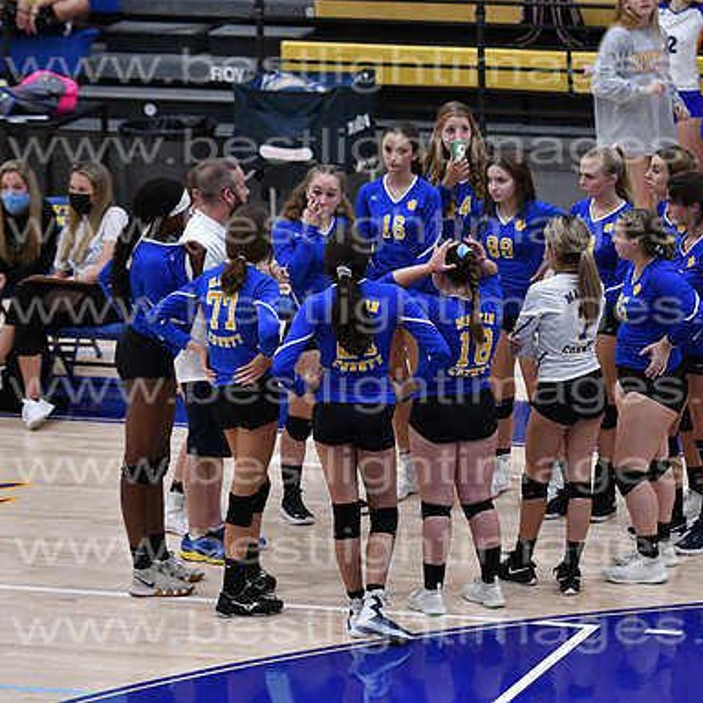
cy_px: 351
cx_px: 428
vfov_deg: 7.4
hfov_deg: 7.4
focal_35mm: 235
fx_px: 5399
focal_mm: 122
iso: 4000
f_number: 3.2
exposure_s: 1/800
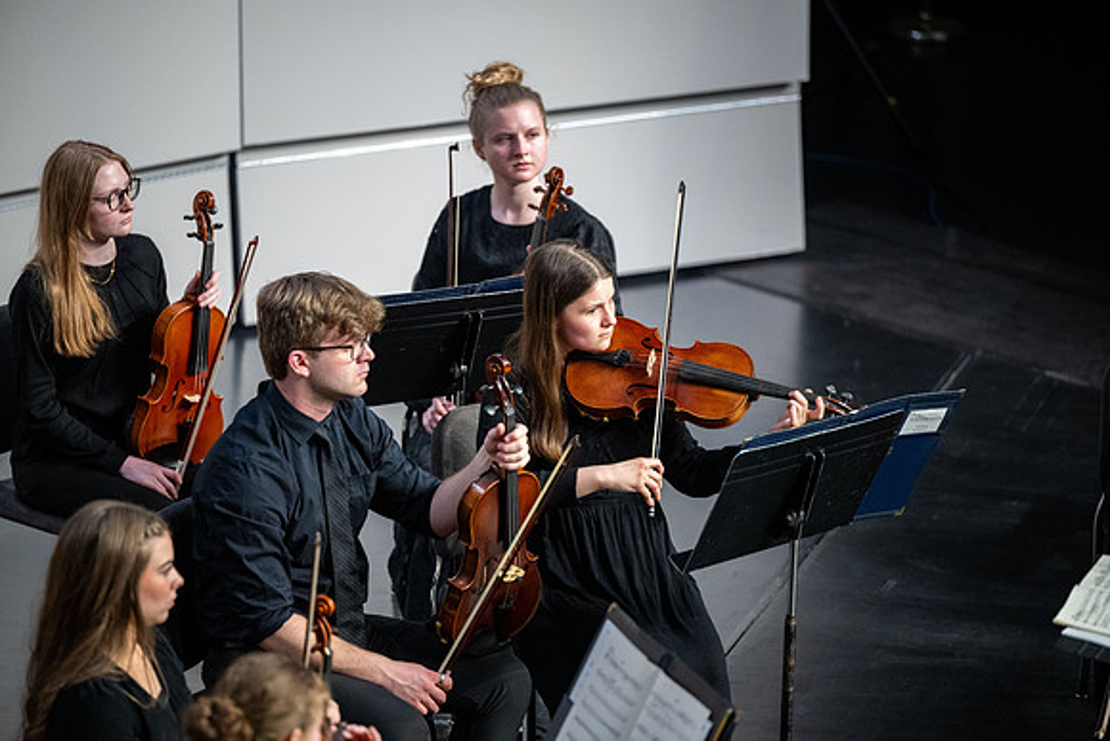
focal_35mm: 200
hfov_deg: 10.3
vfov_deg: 6.9
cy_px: 370
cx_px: 555
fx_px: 6168
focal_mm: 200
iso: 2000
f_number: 2.8
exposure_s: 1/400
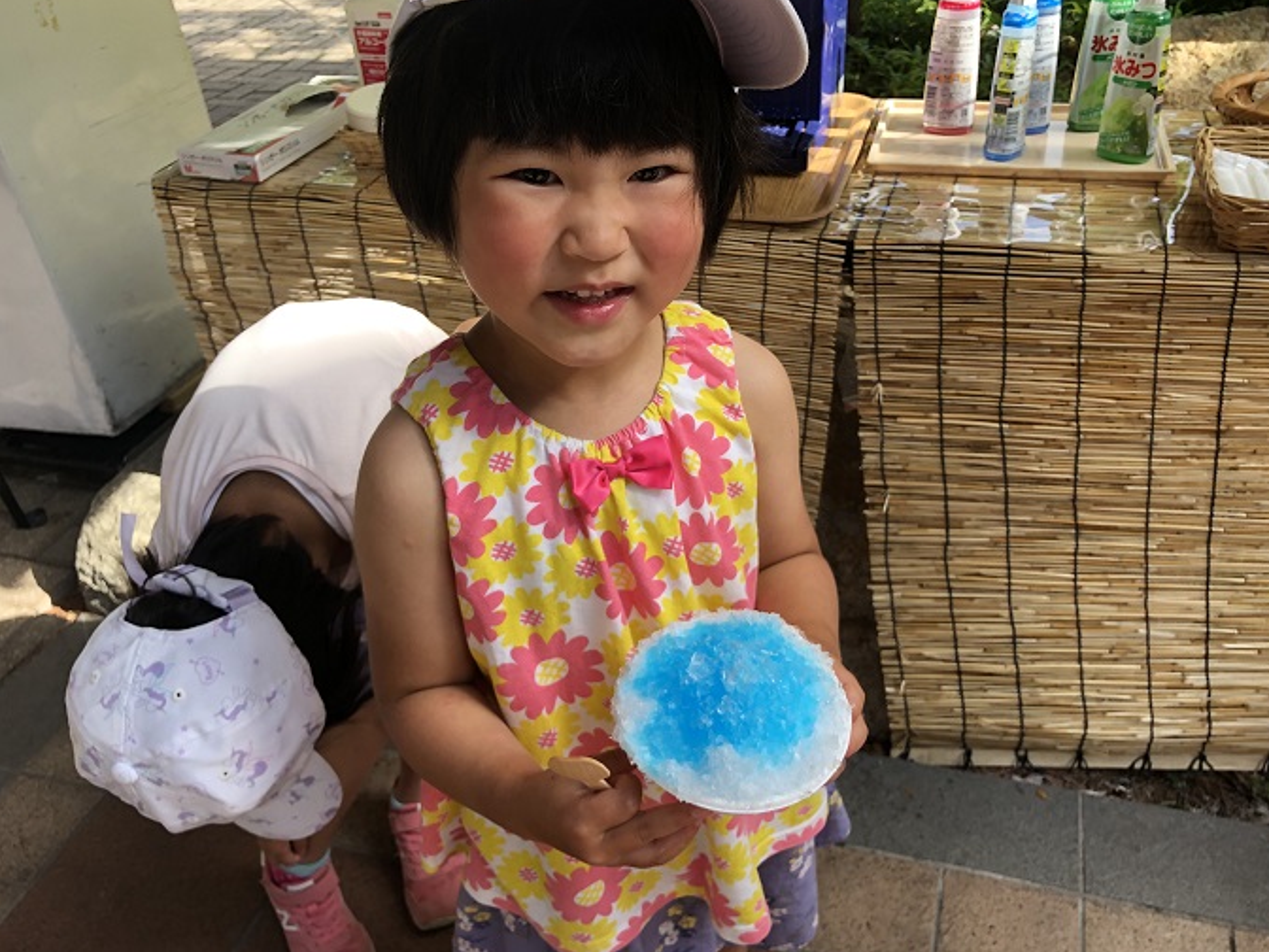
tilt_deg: -36.3
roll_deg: +6.0
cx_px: 648
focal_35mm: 30
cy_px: 482
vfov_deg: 46.8
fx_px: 1100
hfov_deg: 60.0
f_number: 1.8
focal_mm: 3.99
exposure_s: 1/142
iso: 20
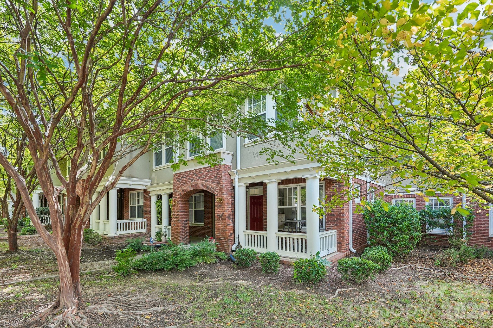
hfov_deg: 96.7
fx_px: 219
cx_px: 246
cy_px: 164
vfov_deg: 73.7
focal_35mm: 16
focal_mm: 16
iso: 320
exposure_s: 1/30
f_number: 8
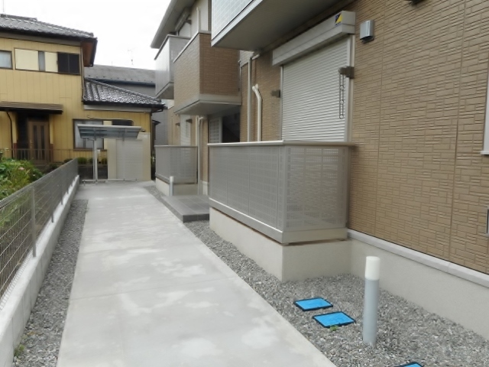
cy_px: 184
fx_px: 353
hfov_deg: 69.4
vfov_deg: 54.9
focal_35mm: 25
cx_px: 244
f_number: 3.7
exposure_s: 1/100
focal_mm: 4.5
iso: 80
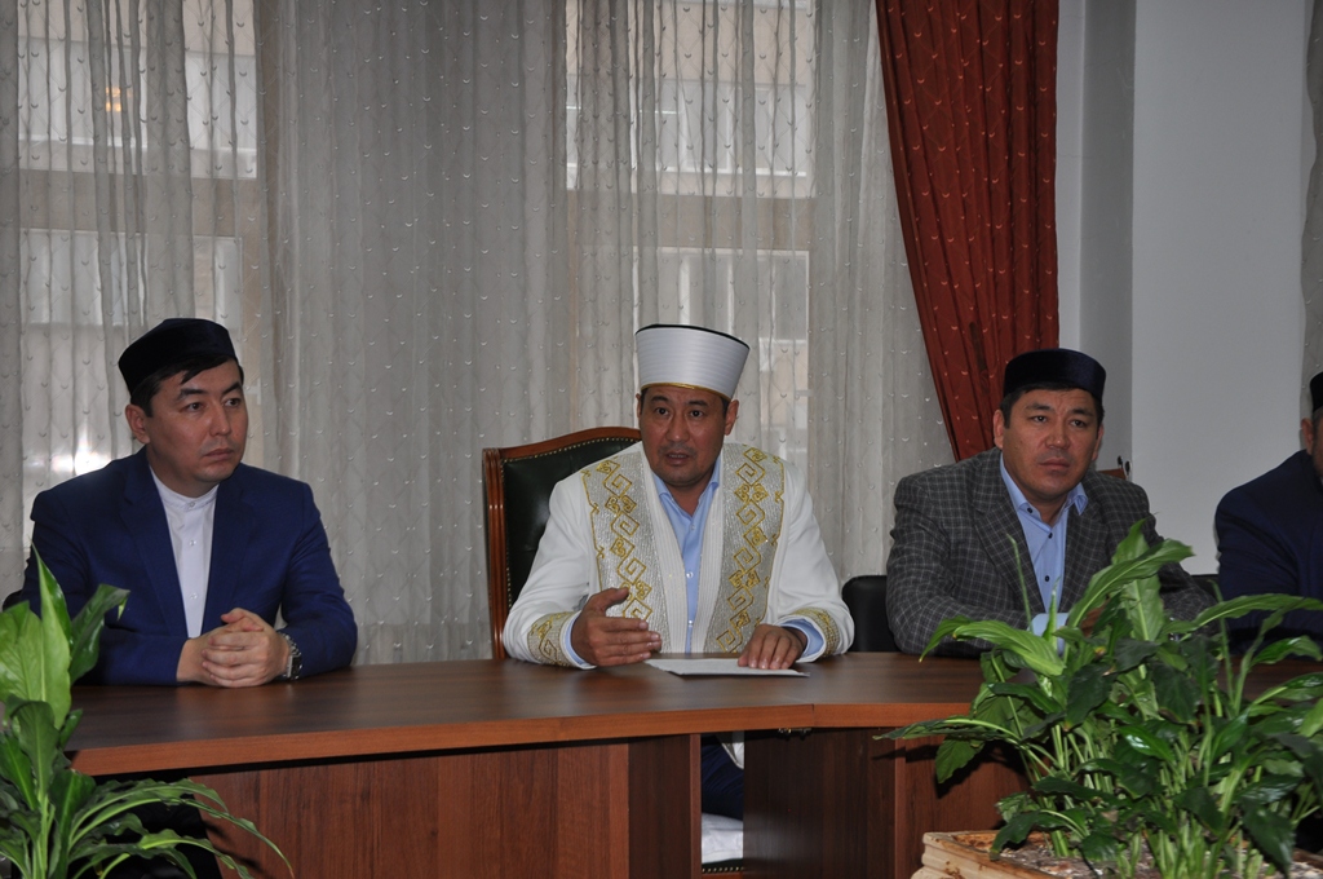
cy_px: 440
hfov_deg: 33.4
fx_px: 2202
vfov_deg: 22.6
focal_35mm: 60
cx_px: 662
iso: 200
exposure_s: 1/60
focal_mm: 40
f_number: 4.5
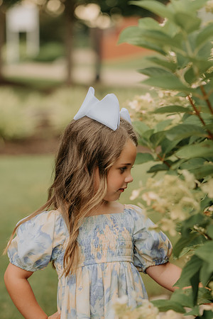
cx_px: 106
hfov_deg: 9.0
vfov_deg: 13.4
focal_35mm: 153
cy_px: 160
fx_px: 1358
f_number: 2.8
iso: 200
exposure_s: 1/400
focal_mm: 102
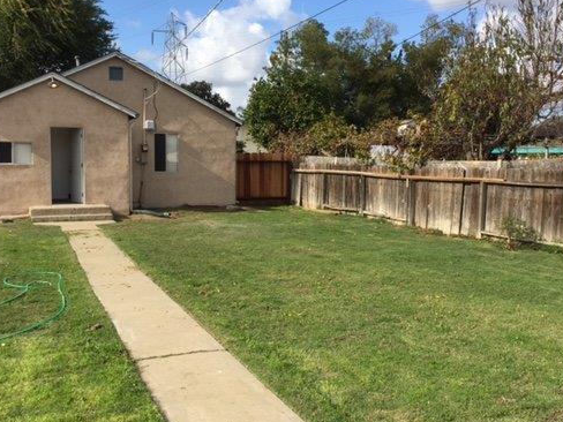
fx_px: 618
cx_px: 299
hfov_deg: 48.9
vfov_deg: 37.7
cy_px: 226
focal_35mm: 38
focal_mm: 4.15
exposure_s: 1/1799
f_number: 2.2
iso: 32
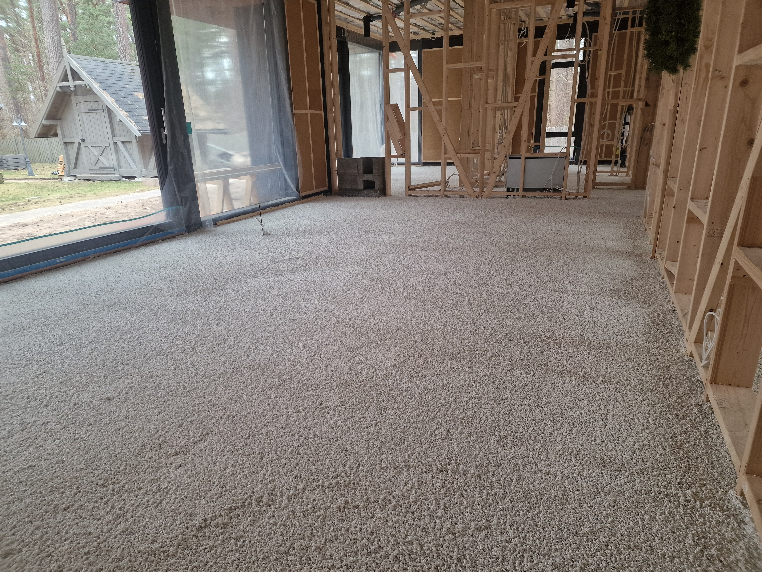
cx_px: 381
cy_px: 286
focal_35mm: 23
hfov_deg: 73.9
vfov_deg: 58.9
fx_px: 506
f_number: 1.8
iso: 160
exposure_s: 1/100
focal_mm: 6.4
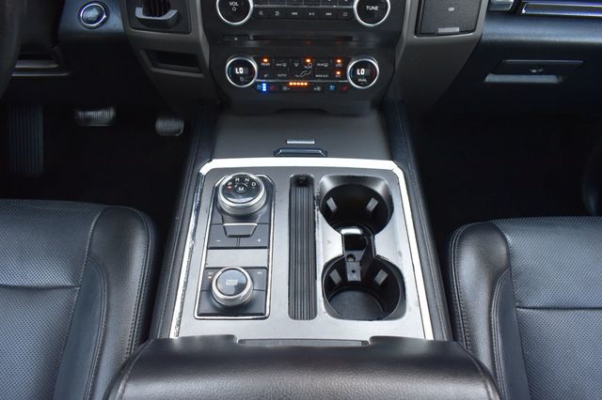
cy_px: 200
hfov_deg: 67.4
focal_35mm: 27
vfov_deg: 47.9
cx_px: 301
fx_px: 451
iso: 1250
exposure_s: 1/15
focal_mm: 18
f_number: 6.3
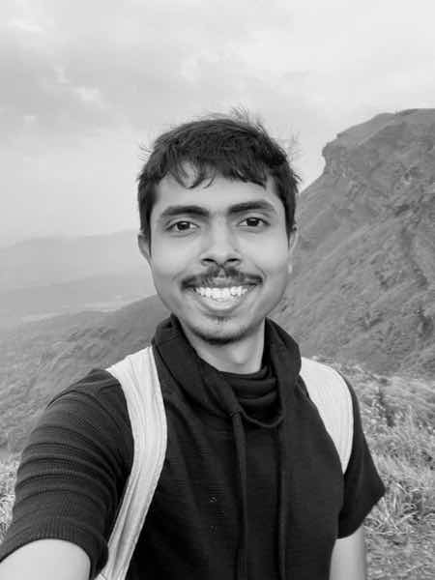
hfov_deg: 46.8
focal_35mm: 30
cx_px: 218
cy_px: 290
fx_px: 503
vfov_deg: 60.0
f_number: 2.2
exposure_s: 1/121
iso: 50
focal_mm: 2.71
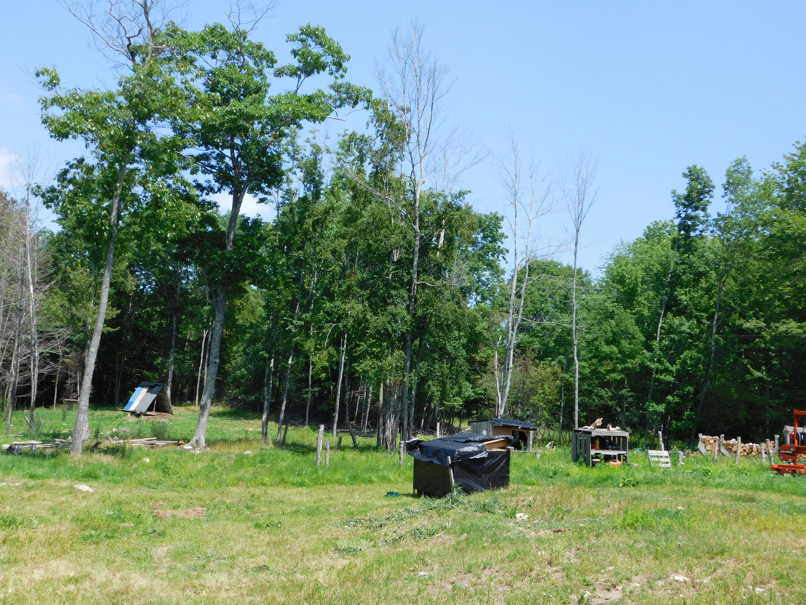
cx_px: 403
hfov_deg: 46.8
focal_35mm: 40
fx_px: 931
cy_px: 302
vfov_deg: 36.0
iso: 125
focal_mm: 7.1
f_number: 3.6
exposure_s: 1/800
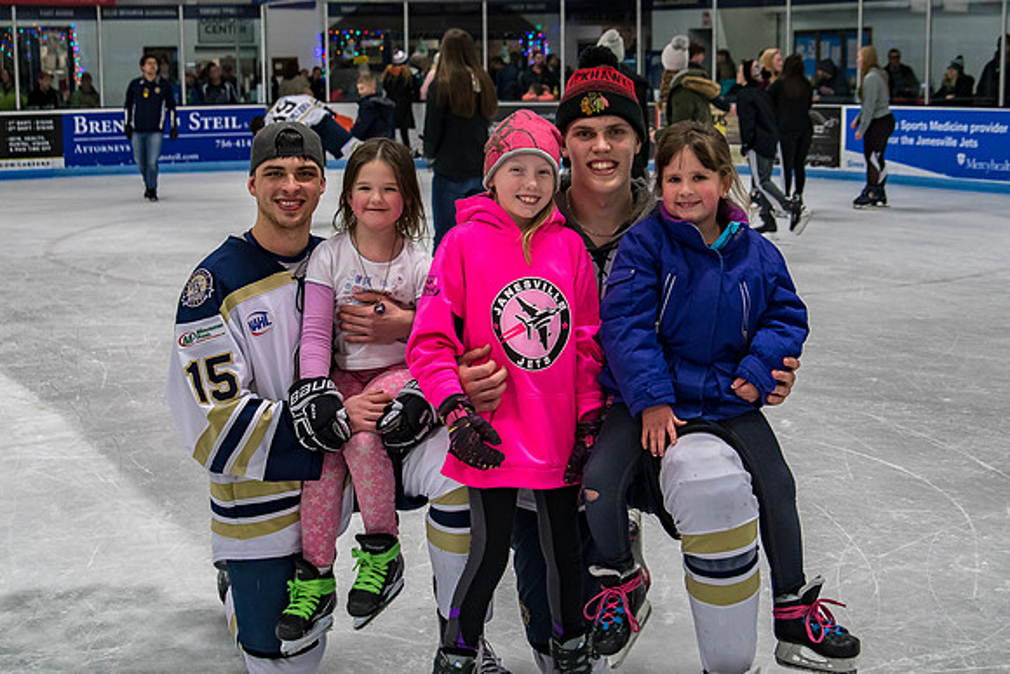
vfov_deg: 25.5
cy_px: 290
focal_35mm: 53
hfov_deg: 37.5
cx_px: 507
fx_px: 1487
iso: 640
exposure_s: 1/500
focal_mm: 31
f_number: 4
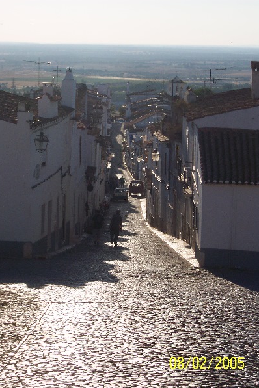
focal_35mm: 119
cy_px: 194
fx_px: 1284
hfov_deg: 11.5
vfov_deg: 17.2
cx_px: 129
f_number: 8
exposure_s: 1/500
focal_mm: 24
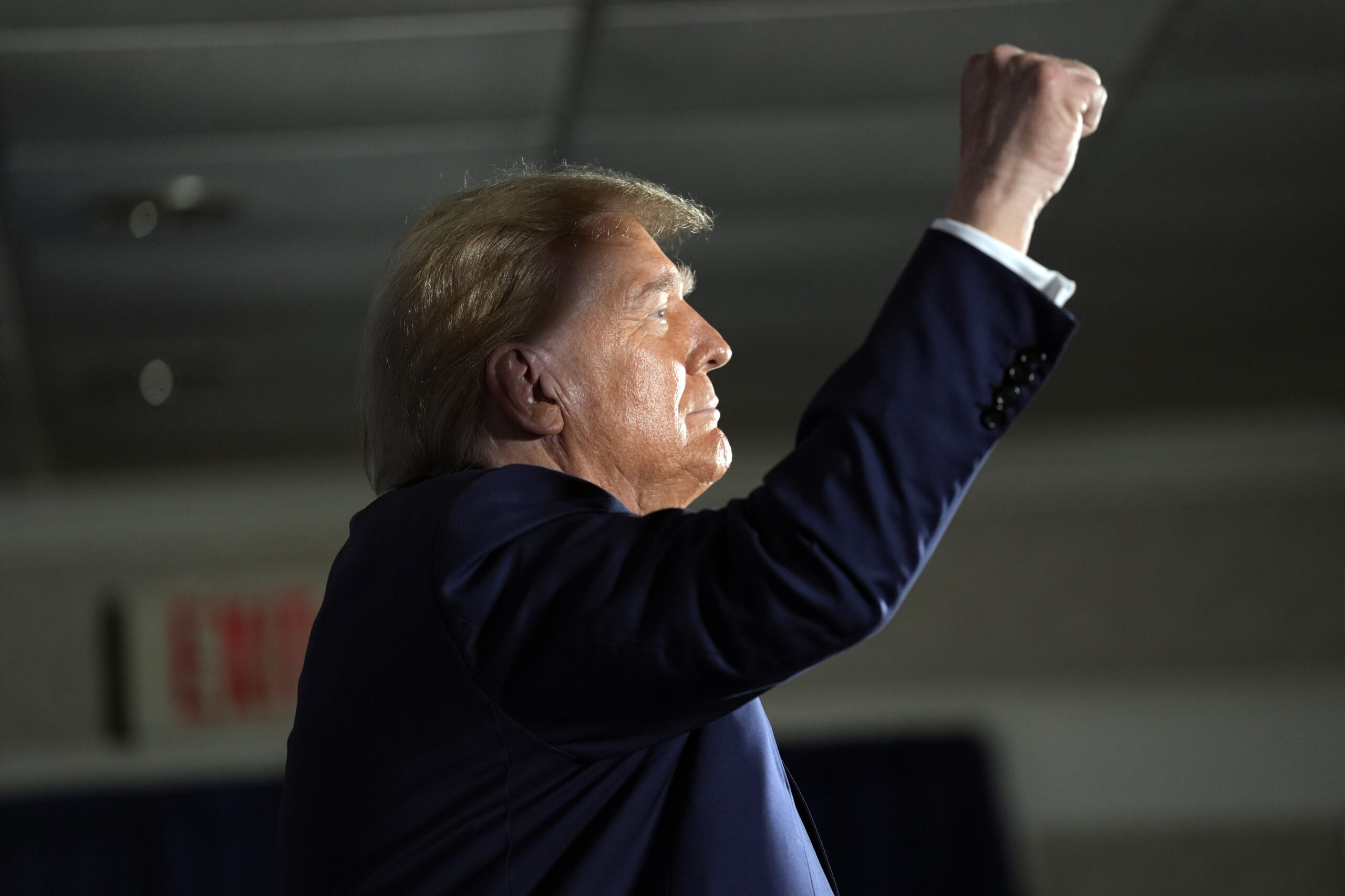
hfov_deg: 10.3
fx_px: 7472
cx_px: 672
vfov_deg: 6.9
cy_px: 448
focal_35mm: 200
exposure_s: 1/500
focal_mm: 200
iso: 1250
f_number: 2.8
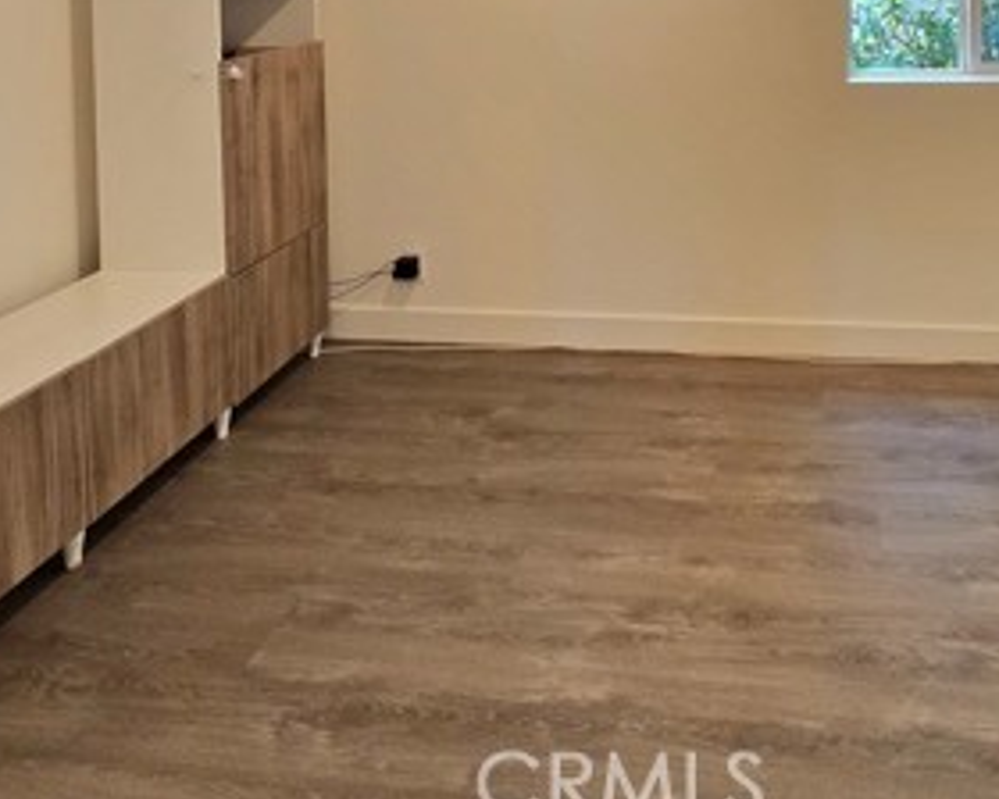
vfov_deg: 42.3
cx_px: 667
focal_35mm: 29
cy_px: -21
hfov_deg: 59.0
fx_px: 857
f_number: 2.2
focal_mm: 2.2
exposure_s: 1/60
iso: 320
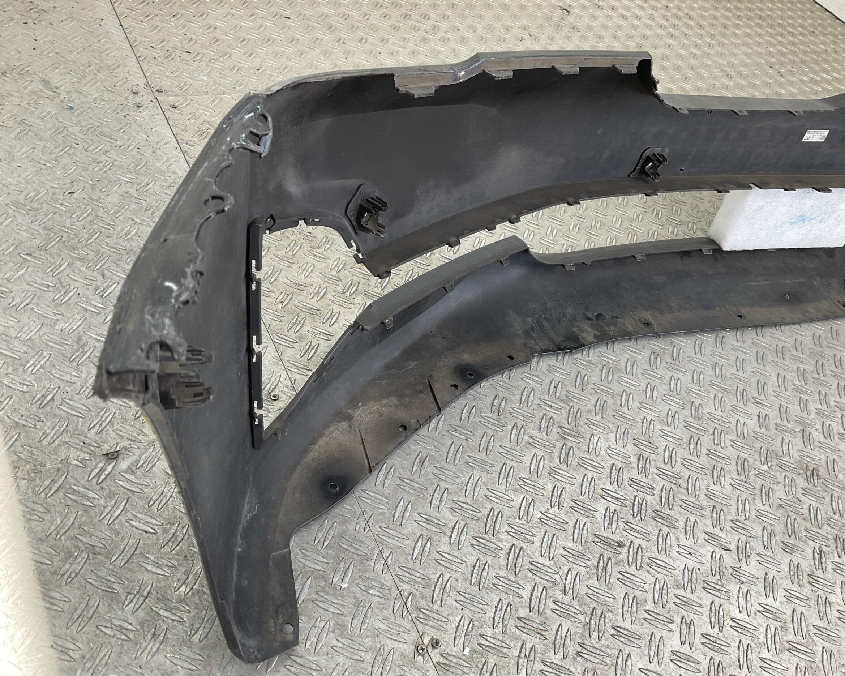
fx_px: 775
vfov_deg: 47.1
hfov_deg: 57.1
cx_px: 457
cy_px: 335
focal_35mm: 31
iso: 20
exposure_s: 1/100
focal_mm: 3
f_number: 1.8
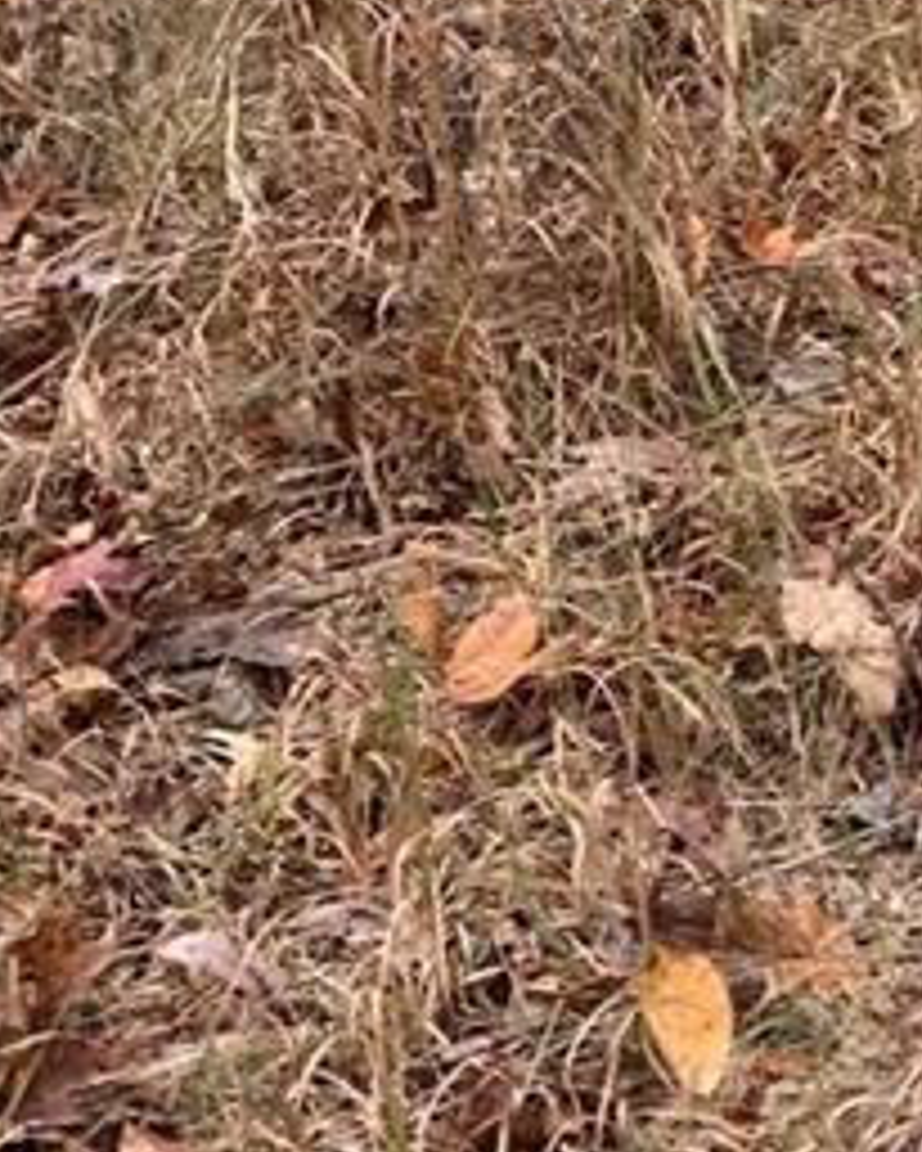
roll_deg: +2.3
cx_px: 531
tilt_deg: -11.2
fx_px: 5182
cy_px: -428
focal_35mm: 152
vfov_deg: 12.2
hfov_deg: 10.2
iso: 16
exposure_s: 1/94
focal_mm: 6
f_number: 2.4
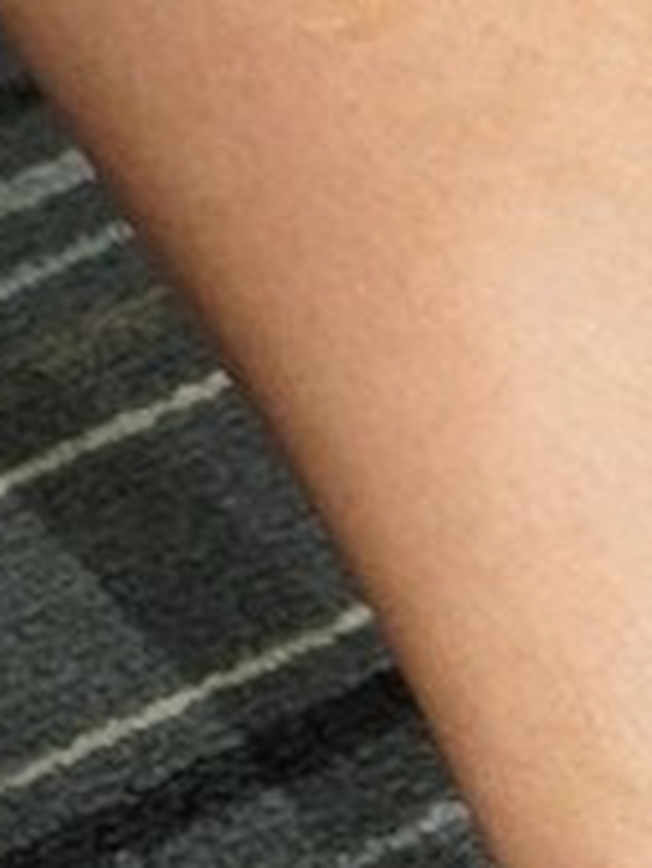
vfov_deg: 4.7
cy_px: 1378
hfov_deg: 3.5
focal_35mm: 420
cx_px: 1639
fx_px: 10536
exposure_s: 1/125
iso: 8000
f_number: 7.1
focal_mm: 70
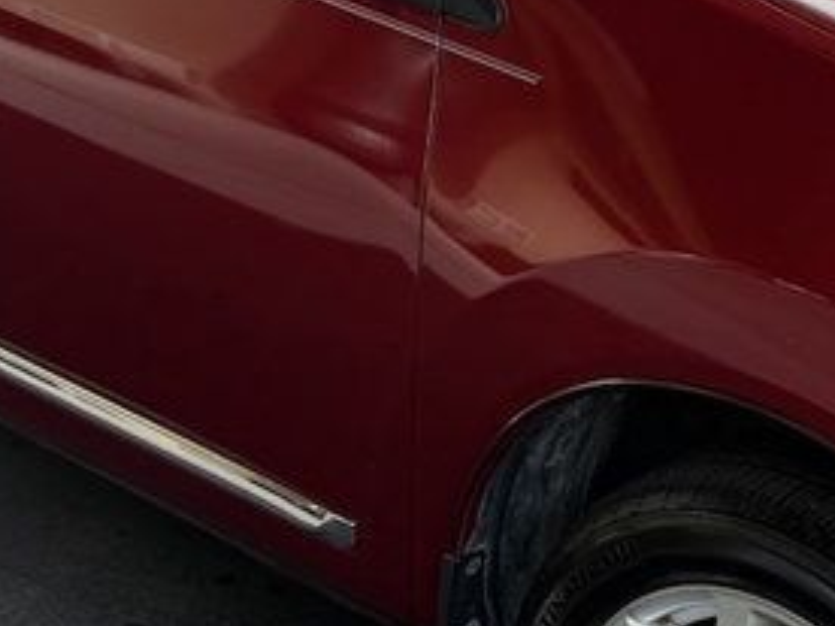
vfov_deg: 16.5
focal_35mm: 89
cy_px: 178
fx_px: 2147
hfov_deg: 21.6
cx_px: 738
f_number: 1.78
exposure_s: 1/627
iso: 80
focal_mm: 6.76
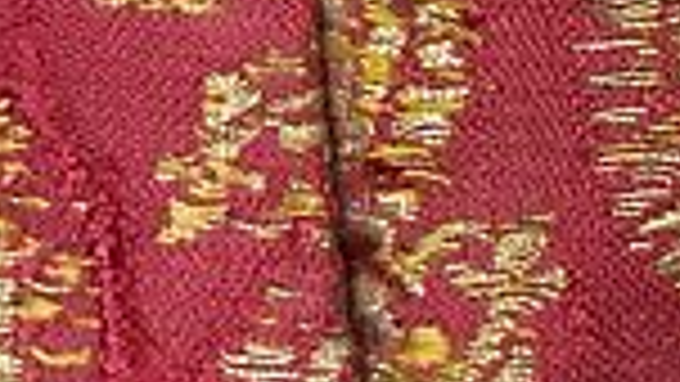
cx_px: 838
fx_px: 2417
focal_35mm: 134
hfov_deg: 15.4
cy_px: -571
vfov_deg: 8.2
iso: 32
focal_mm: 3.3
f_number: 2.4
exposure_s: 1/30
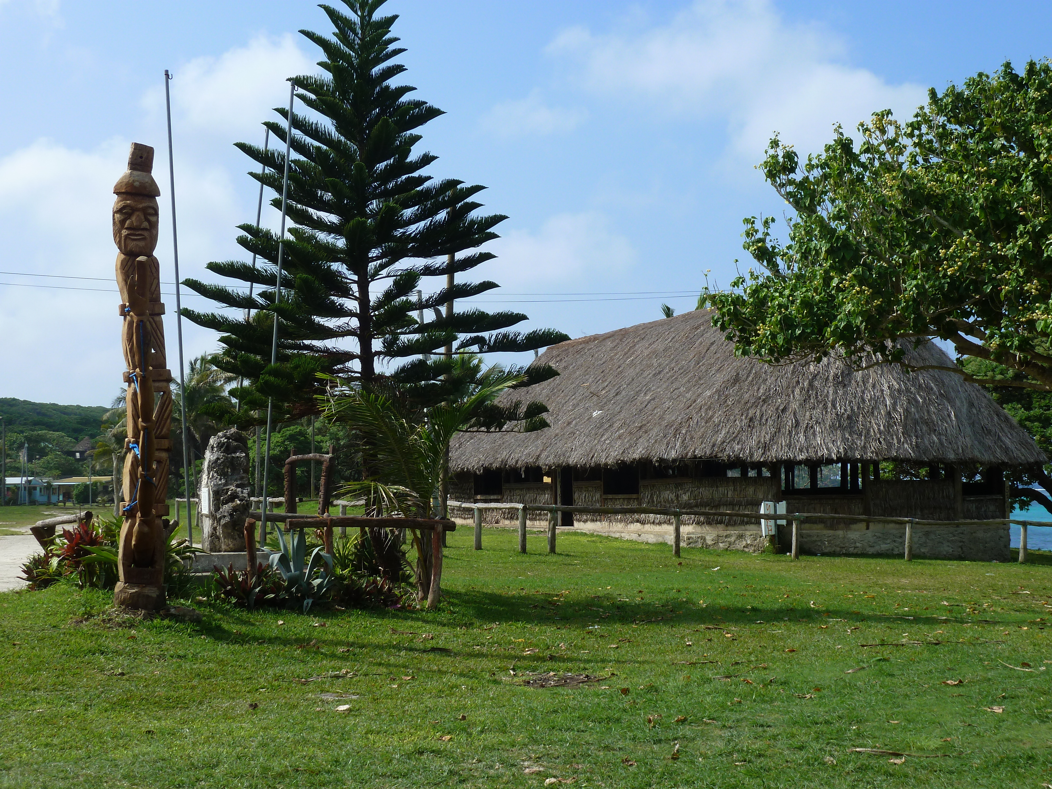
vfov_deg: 26.6
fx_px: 1671
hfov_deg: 34.9
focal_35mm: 55
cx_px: 526
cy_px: 394
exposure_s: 1/500
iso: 80
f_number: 5
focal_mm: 9.1
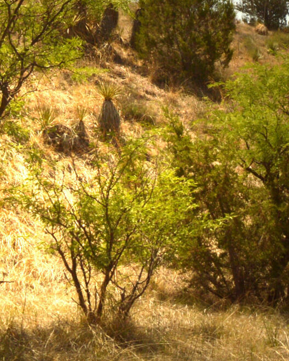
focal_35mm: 115
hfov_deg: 12.8
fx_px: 1230
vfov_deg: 16.4
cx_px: 414
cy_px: 361
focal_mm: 18
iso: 100
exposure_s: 1/640
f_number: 10
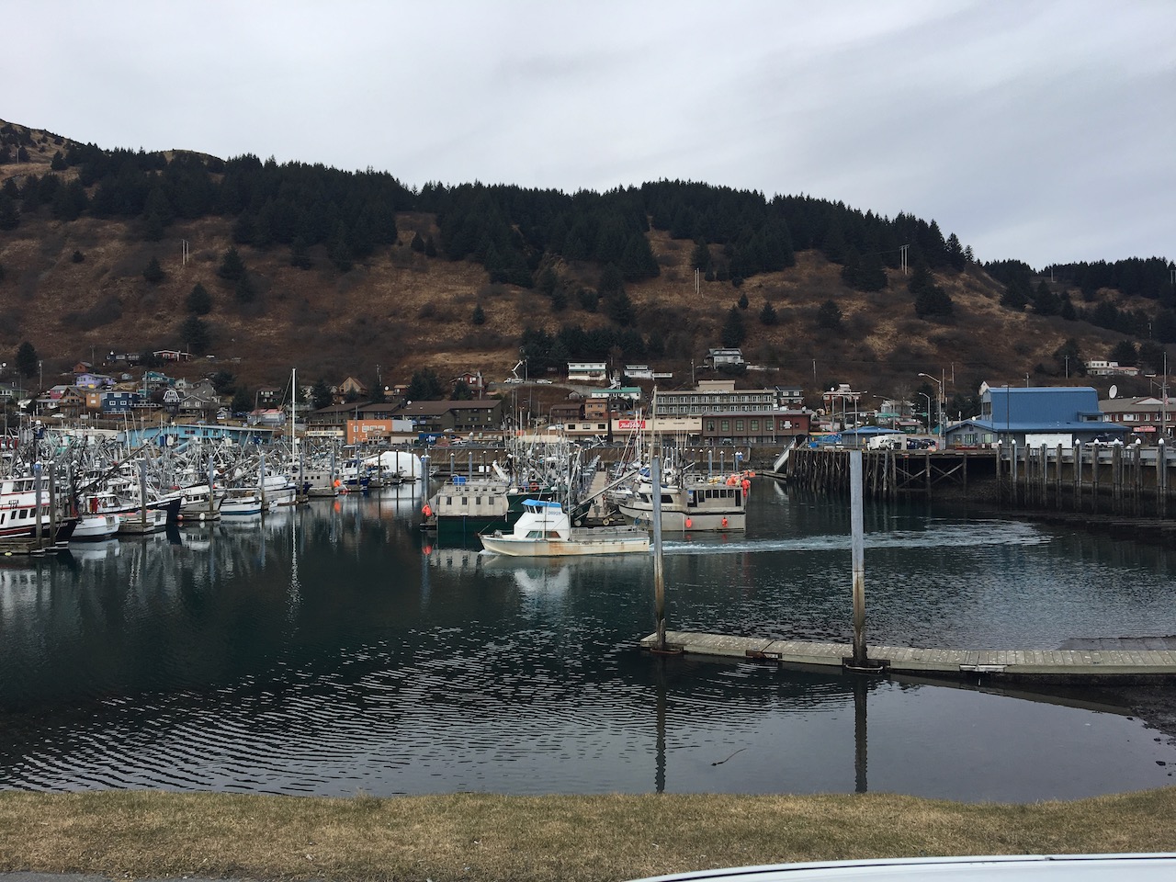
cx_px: 588
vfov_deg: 48.2
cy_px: 441
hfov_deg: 61.7
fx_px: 985
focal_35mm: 29
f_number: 2.2
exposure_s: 1/569
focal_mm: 4.15
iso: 25
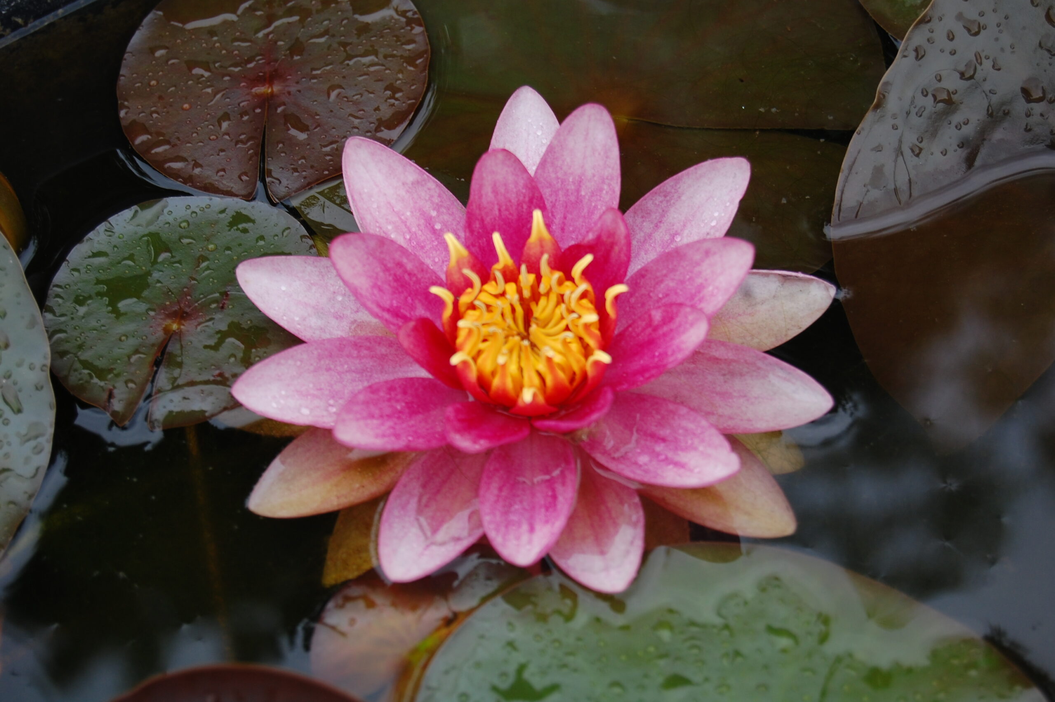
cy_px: 351
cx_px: 528
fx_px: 2415
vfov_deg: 16.5
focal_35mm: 82
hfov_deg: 24.6
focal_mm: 55
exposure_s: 1/160
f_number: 6.3
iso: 200
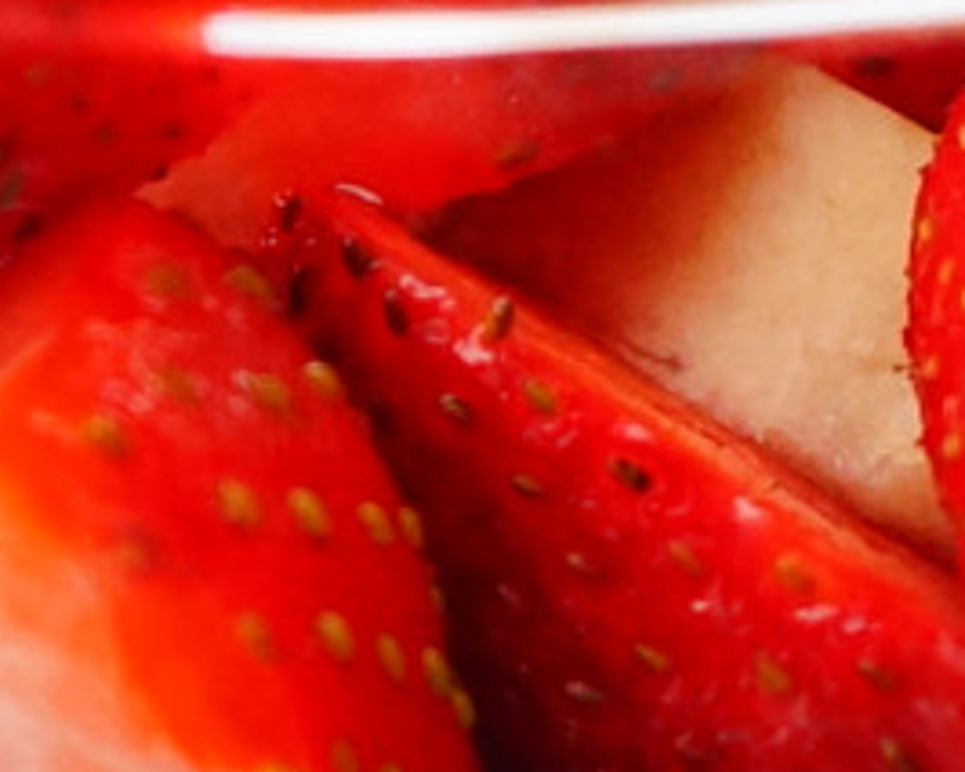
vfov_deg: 4.7
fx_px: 9285
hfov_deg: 5.9
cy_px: 1057
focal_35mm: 325
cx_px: -606
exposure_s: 1/200
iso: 800
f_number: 3.5
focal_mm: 30
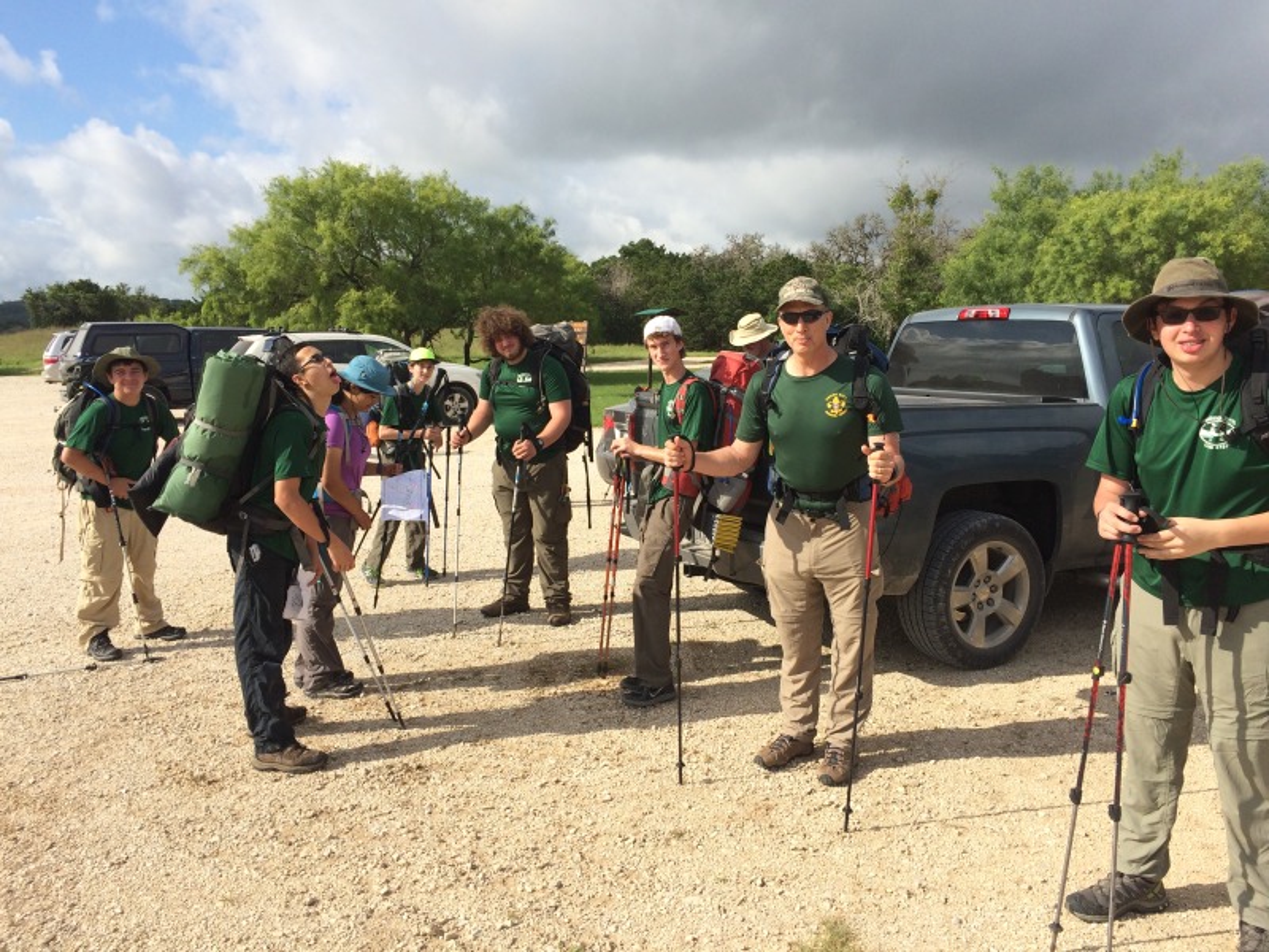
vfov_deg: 48.2
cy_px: 476
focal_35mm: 29
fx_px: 1063
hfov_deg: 61.7
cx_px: 634
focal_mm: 4.15
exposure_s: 1/1709
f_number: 2.2
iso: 32
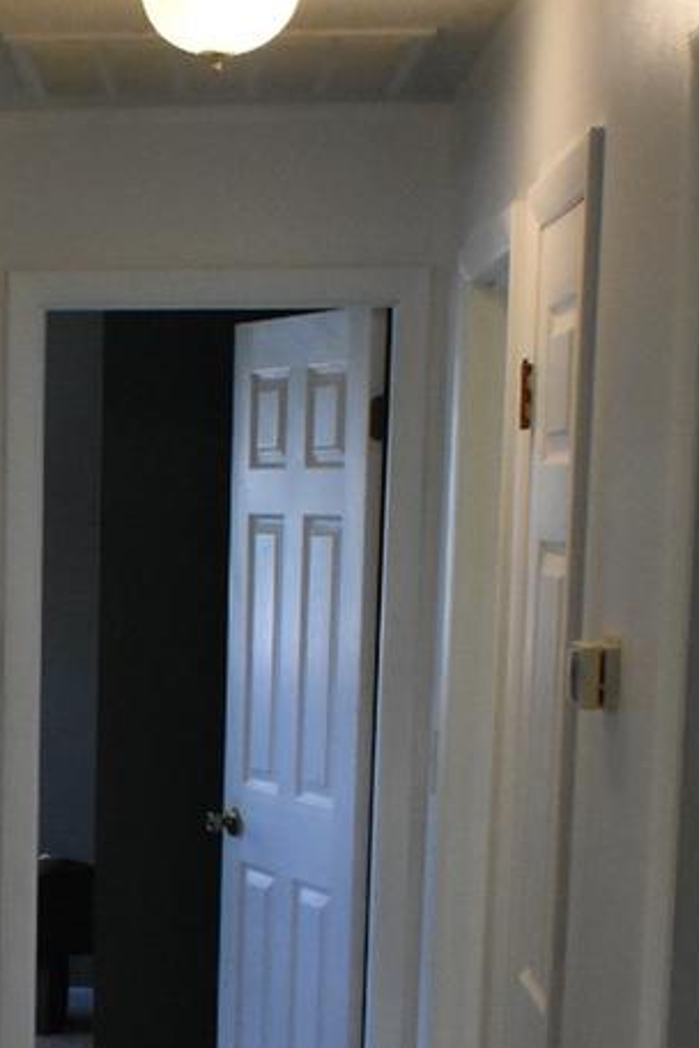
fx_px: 2650
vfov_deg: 21.8
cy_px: 970
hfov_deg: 14.5
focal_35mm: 91
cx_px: -170
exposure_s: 1/500
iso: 2500
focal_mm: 18
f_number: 3.5
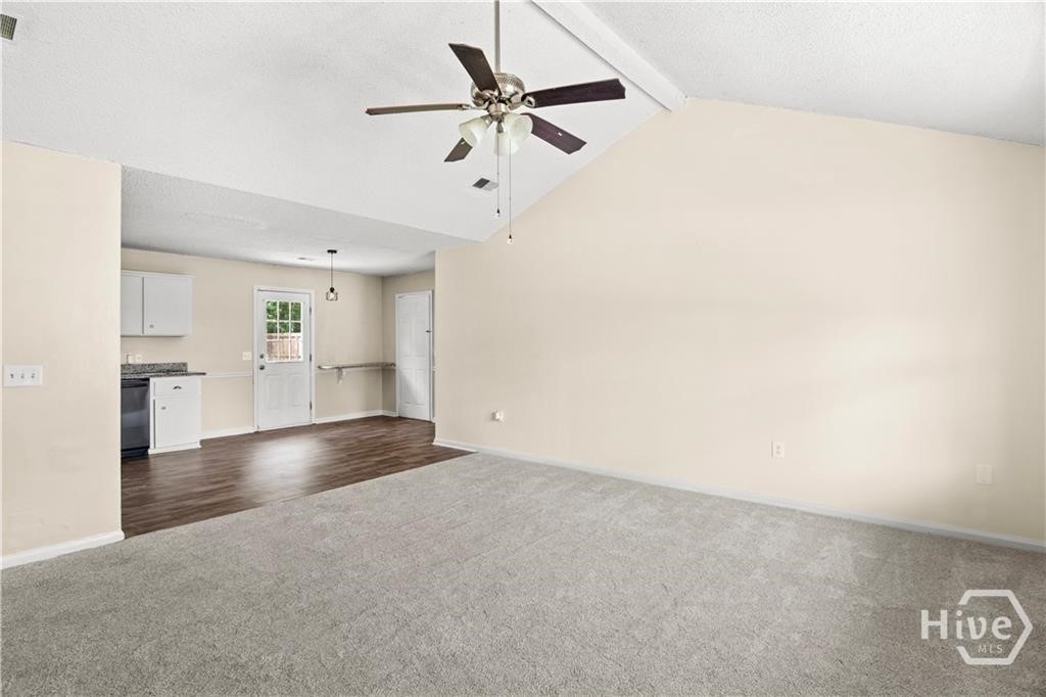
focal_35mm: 16
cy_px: 348
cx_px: 523
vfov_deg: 72.0
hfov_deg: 95.0
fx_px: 479
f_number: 7.1
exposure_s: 1/2.5
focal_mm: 11
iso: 250
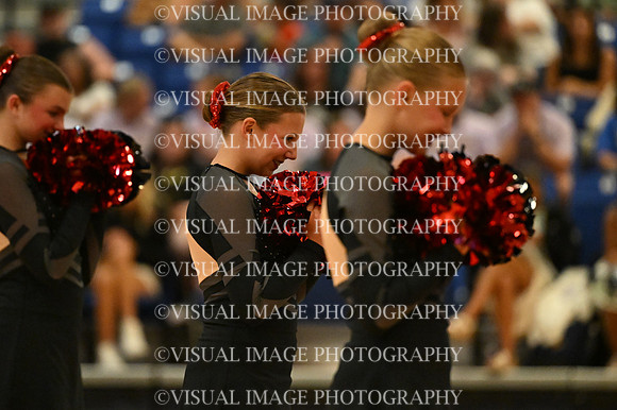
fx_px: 5139
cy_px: 205
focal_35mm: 300
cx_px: 308
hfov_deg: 6.9
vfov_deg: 4.6
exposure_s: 1/1000
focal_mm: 200
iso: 8000
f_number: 2.8
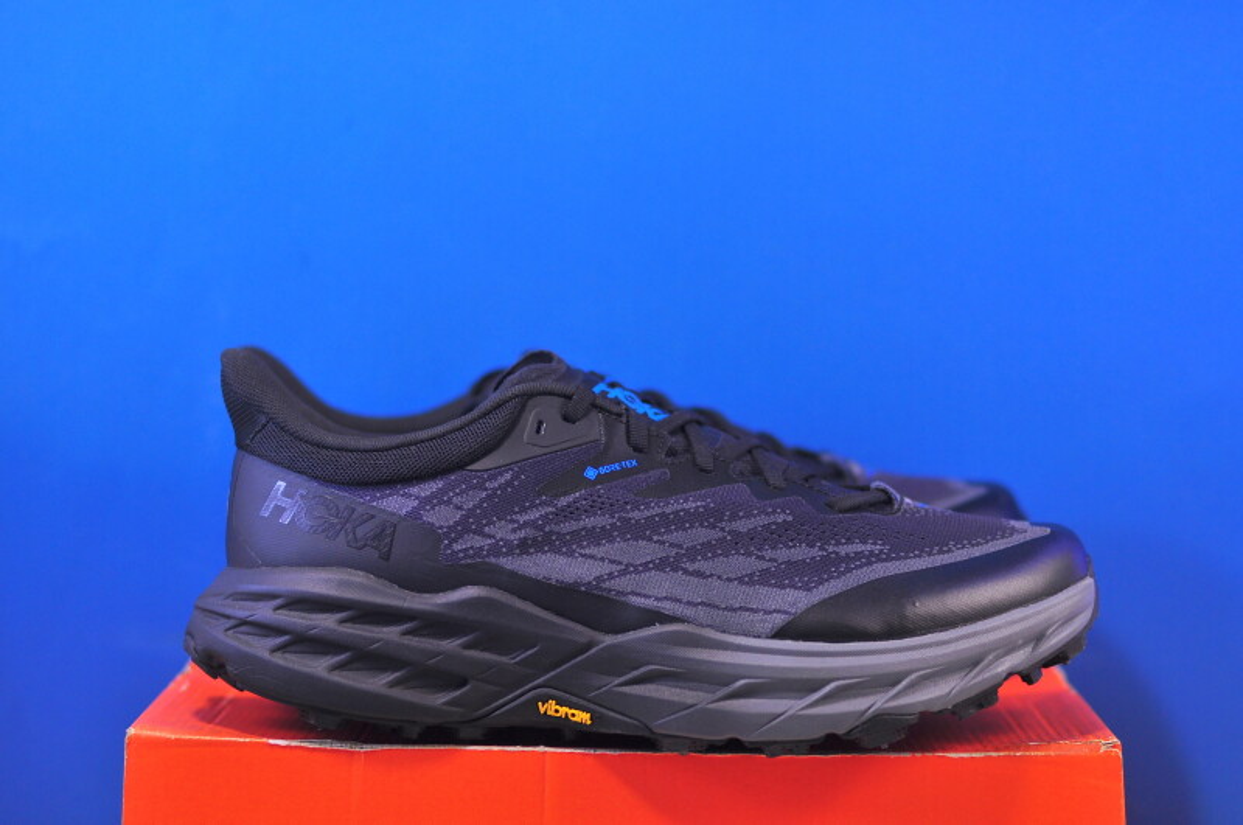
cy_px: 412
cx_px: 622
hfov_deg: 27.0
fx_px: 2586
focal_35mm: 75
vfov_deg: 18.1
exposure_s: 1/320
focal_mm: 50
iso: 250
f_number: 2.2
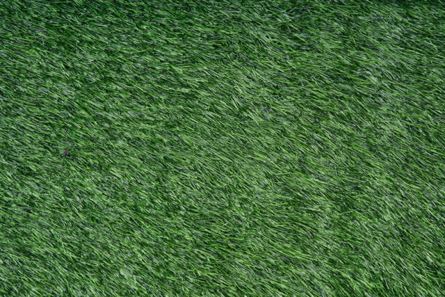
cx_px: 222
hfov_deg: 43.6
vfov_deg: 29.9
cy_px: 148
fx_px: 556
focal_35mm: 45
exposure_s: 1/200
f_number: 9
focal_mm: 45
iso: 320
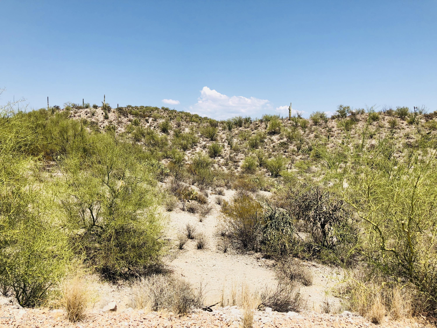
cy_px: 164
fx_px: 353
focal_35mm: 28
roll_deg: -0.2
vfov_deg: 49.7
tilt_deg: -1.6
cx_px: 218
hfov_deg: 63.4
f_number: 1.8
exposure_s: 1/2525
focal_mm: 4
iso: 20
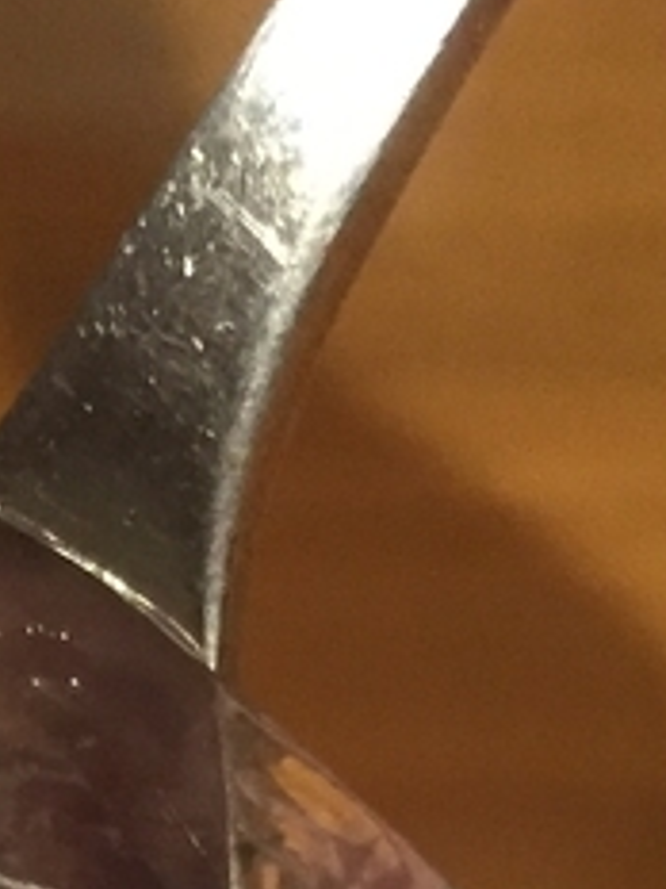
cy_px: 2161
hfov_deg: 9.6
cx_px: -364
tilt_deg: -50.5
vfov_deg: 11.0
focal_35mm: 150
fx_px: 3848
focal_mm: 4.15
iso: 250
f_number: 2.2
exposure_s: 1/33
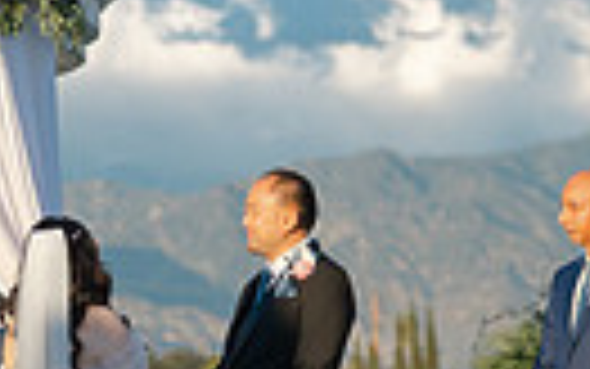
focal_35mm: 231
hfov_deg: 9.1
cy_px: 317
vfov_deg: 5.7
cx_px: 171
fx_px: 3716
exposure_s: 1/2000
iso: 64
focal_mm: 50
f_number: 1.8
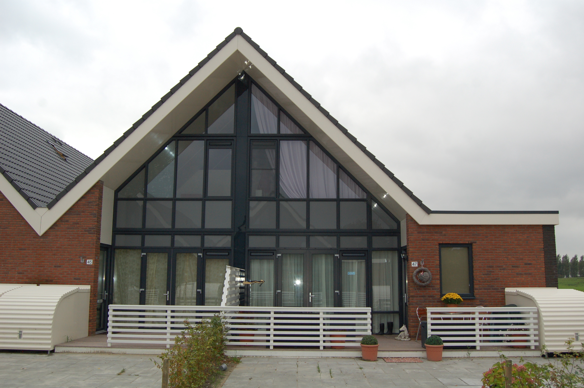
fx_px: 486
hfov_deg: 62.0
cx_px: 292
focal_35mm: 30
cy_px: 194
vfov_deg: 43.5
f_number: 5.6
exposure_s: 1/500
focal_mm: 20
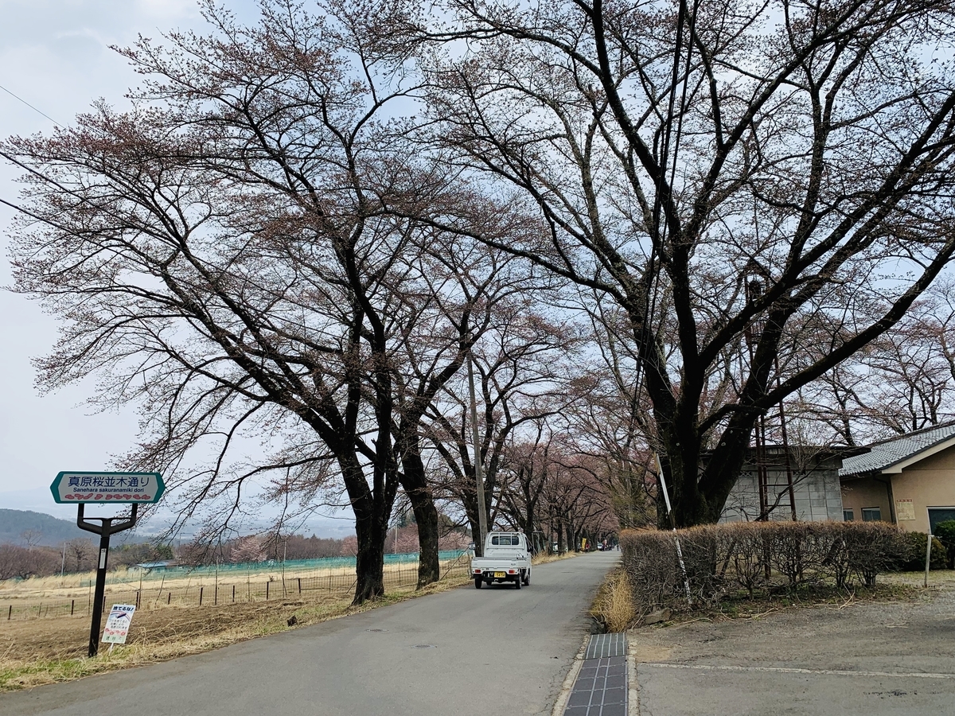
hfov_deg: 67.3
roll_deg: +0.4
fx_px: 717
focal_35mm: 26
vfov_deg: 53.1
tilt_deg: +12.7
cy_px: 358
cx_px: 478
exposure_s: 1/1585
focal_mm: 4.25
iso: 25
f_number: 1.8
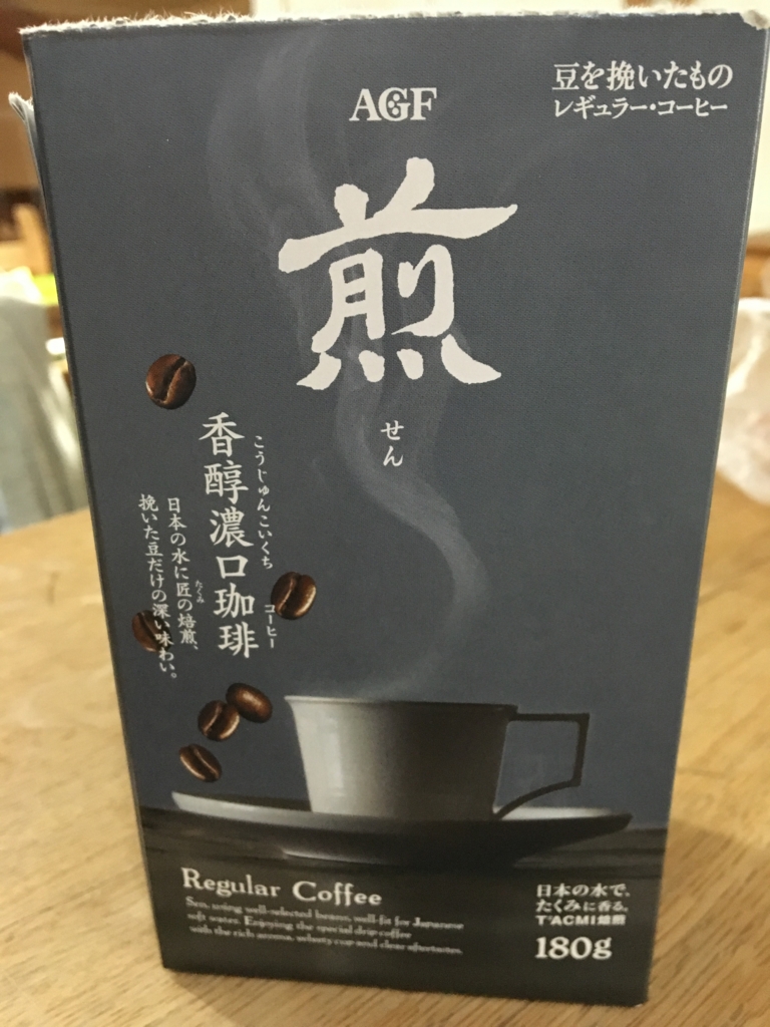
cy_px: 514
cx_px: 385
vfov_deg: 61.7
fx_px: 860
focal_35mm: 29
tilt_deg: -22.0
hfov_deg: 48.2
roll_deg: +1.9
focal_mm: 4.15
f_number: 2.2
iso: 250
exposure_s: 1/15
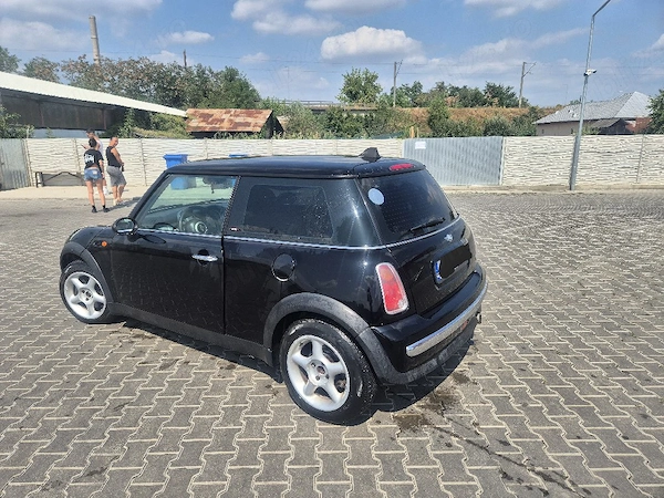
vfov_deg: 58.9
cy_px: 249
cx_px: 332
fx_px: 441
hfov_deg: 73.9
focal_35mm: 23
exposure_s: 1/2000
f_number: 1.8
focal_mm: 5.4
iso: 25
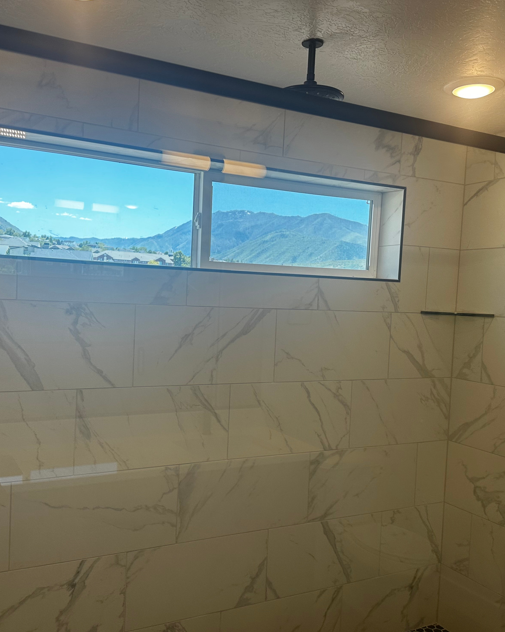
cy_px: 323
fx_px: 598
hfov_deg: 45.7
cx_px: 227
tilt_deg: -2.4
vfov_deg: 55.7
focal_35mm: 32
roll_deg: -2.0
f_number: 1.78
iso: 80
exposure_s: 1/412
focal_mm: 6.86
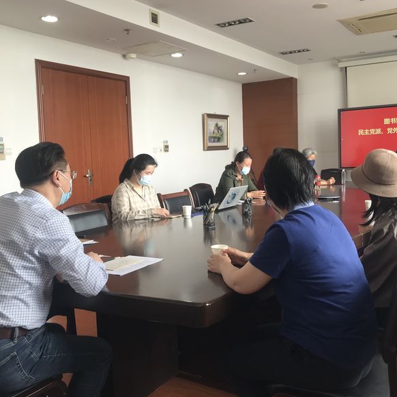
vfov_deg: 48.5
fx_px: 441
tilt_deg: -3.0
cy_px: 198
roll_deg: +1.7
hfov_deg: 48.3
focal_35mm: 34
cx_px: 229
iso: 25
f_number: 1.8
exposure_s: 1/50
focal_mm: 3.99
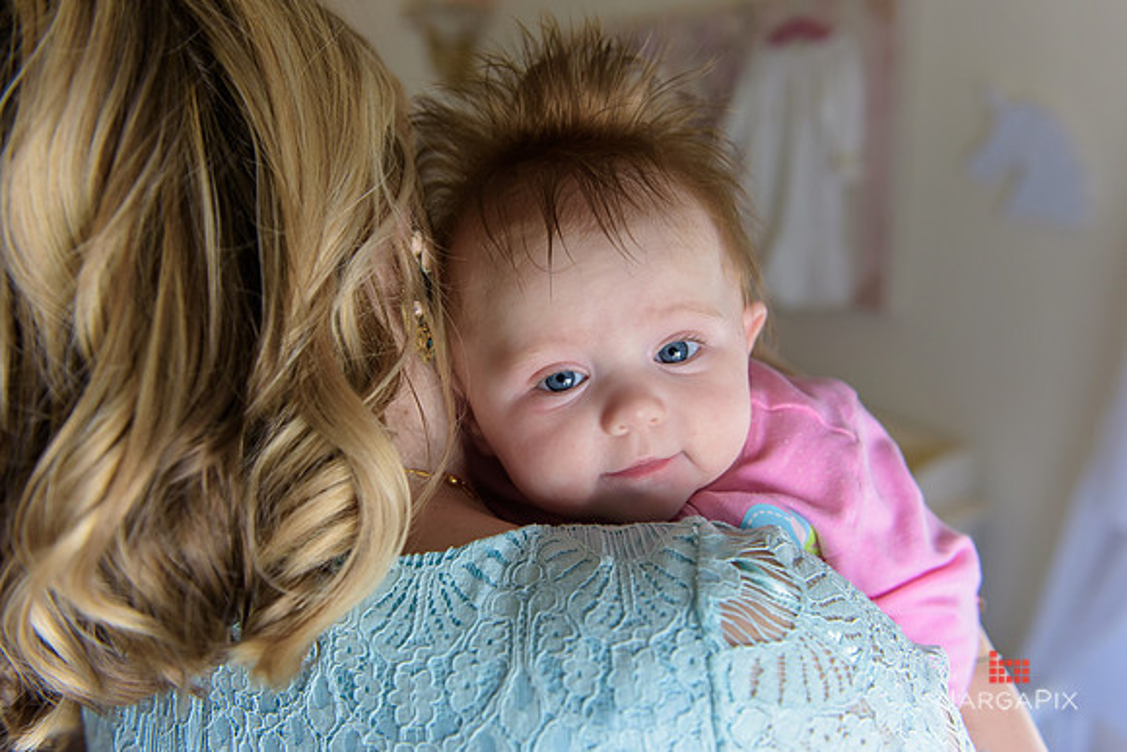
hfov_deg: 55.8
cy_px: 376
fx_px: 1065
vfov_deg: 38.9
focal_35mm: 34
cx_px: 564
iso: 1600
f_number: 3.2
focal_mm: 34
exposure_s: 1/125
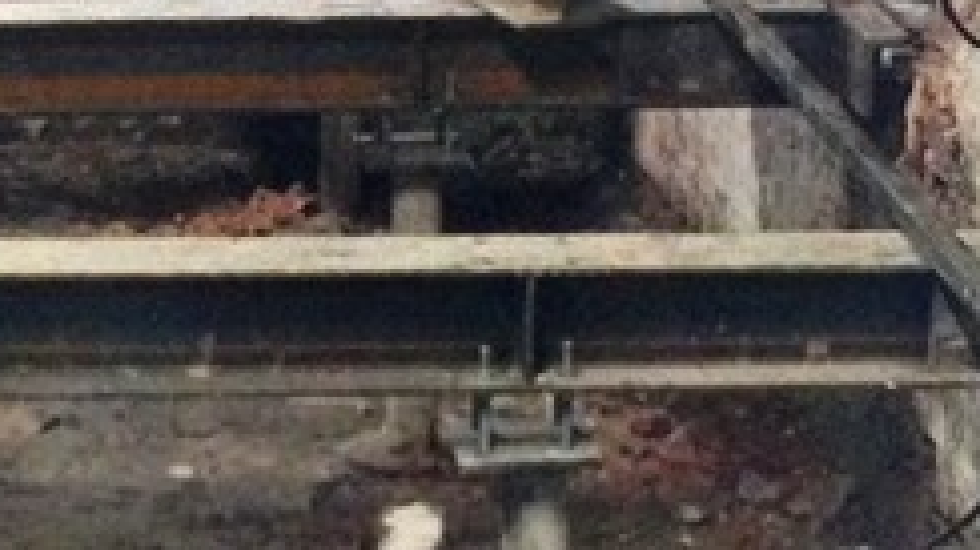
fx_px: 3922
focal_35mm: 151
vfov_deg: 8.0
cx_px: 221
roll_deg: -0.2
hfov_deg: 14.2
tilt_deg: -16.5
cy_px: 277
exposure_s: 1/17
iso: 400
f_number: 2.4
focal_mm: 4.12
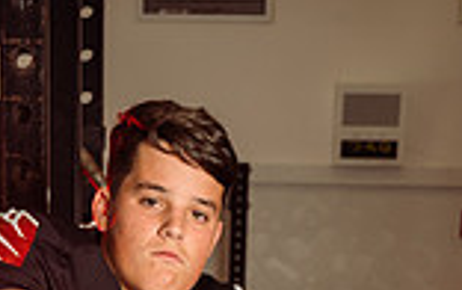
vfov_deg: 9.3
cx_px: 157
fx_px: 1627
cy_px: 663
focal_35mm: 129
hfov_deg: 16.1
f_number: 6.3
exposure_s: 1/250
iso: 250
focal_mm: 44
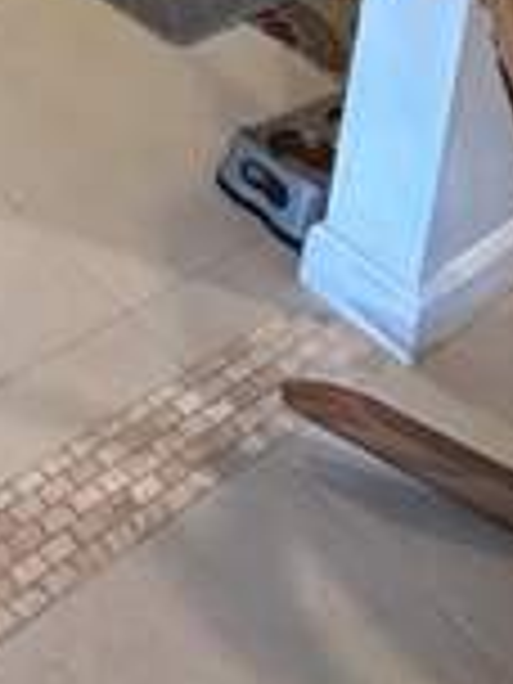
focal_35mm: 59
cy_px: -500
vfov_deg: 22.2
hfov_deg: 19.2
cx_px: -392
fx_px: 1166
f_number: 2.2
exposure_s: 1/60
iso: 250
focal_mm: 2.22
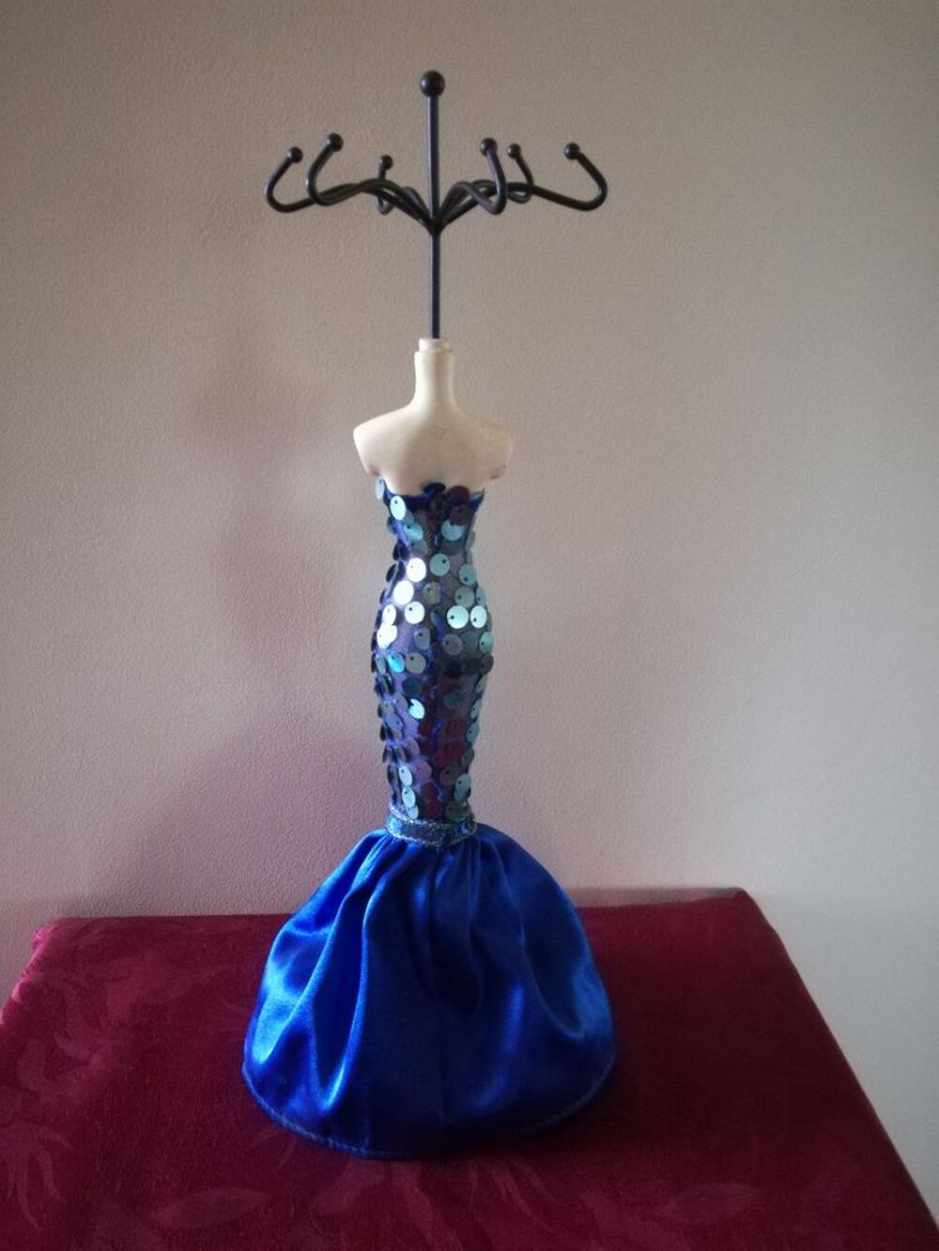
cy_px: 626
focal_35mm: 27
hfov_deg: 51.4
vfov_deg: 65.3
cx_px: 470
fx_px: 976
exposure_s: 1/14.3
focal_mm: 3.79
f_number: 2
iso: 1250
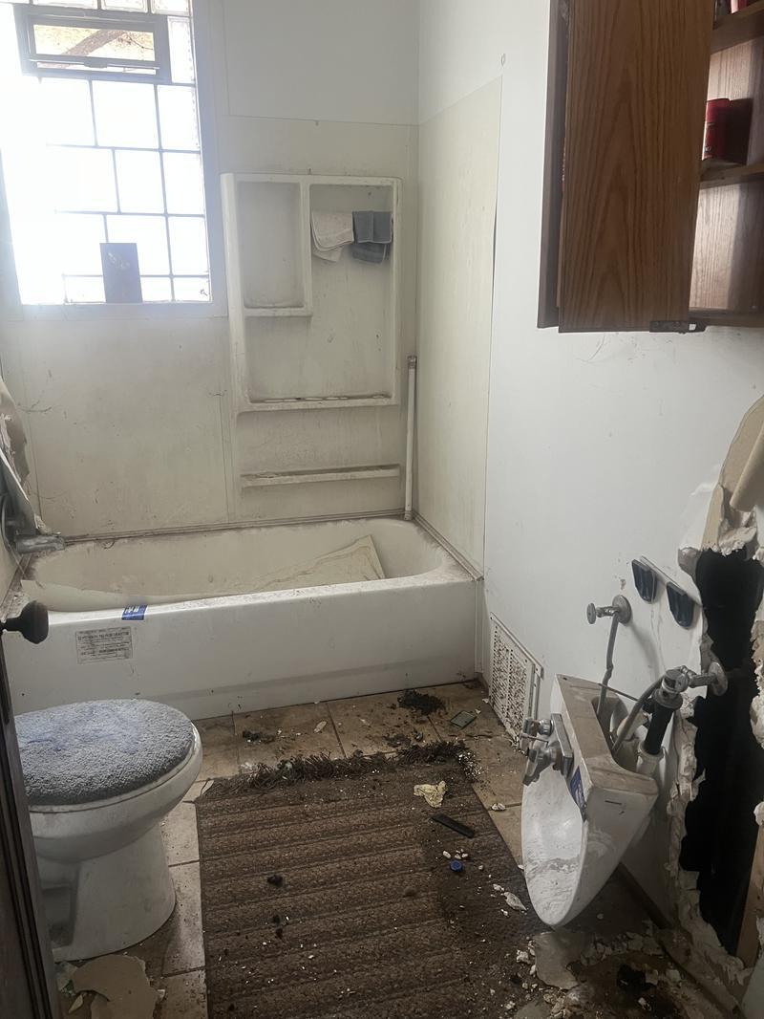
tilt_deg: -16.6
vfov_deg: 67.3
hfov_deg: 53.1
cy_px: 510
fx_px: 765
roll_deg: -0.1
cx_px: 382
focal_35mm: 26
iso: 160
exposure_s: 1/60
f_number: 1.5
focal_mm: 5.7
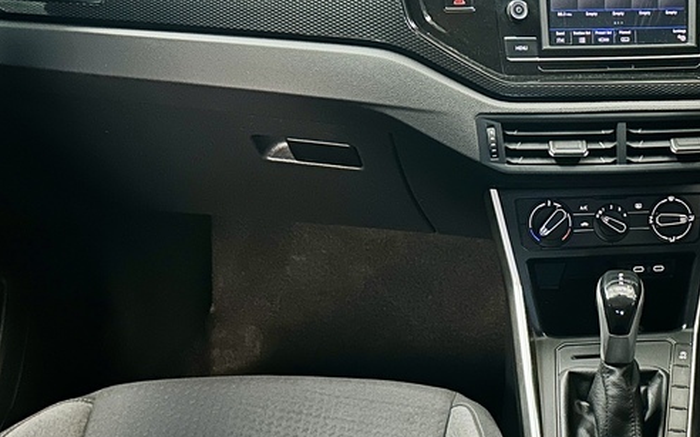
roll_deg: -3.0
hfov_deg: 36.2
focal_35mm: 53
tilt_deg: -34.1
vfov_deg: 24.2
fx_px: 1011
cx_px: 612
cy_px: 316
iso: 1250
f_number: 1.78
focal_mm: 6.86
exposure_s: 1/15
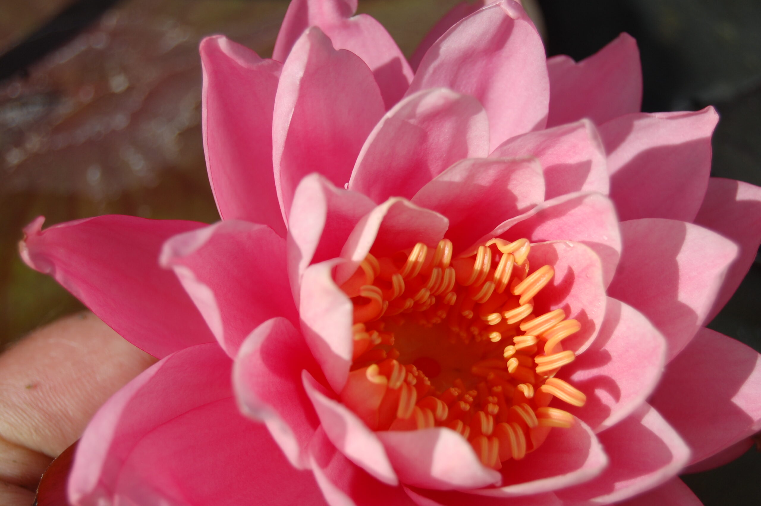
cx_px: 380
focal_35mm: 82
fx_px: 1742
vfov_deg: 16.5
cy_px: 253
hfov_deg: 24.6
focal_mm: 55
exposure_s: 1/1000
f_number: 5.6
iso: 200
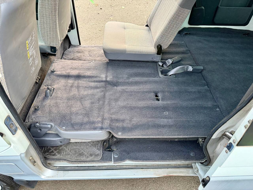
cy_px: 95
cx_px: 126
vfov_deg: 56.8
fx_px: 175
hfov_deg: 71.6
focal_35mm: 24
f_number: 1.78
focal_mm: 6.76
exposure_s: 1/60
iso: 320
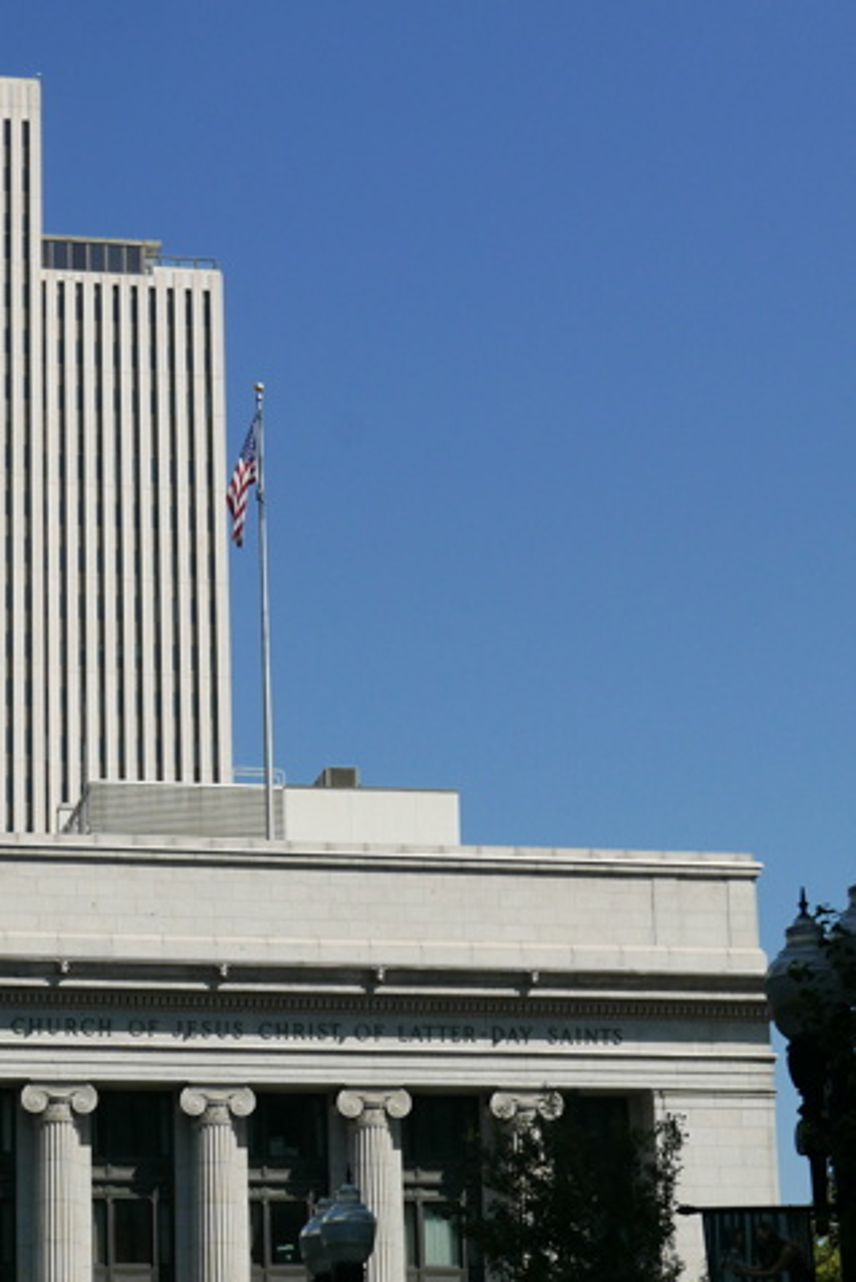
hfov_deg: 16.1
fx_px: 2991
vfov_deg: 23.8
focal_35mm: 84
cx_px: 139
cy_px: 1053
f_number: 5.6
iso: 200
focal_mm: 22.7
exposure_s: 1/1300
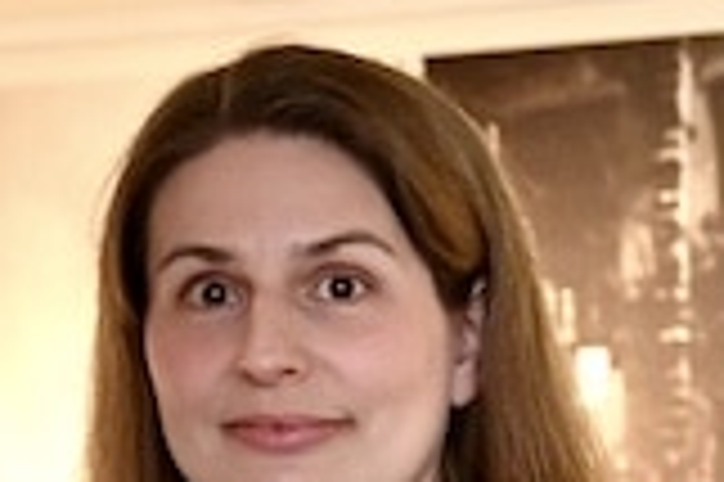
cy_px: 421
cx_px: -1120
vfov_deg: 4.9
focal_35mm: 280
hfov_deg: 6.9
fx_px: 5625
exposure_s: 1/160
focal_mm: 44
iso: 1600
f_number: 2.8
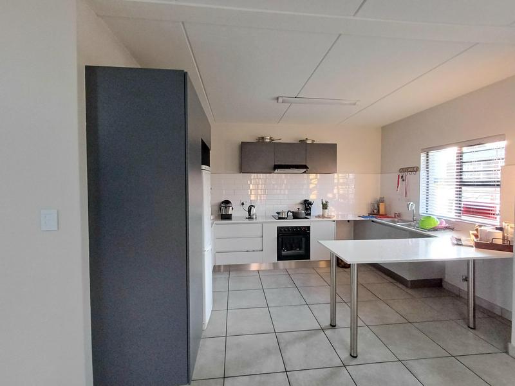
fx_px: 238
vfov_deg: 78.1
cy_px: 193
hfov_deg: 94.5
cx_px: 258
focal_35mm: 16
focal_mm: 1.64
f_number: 2.2
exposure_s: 1/50.3
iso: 200
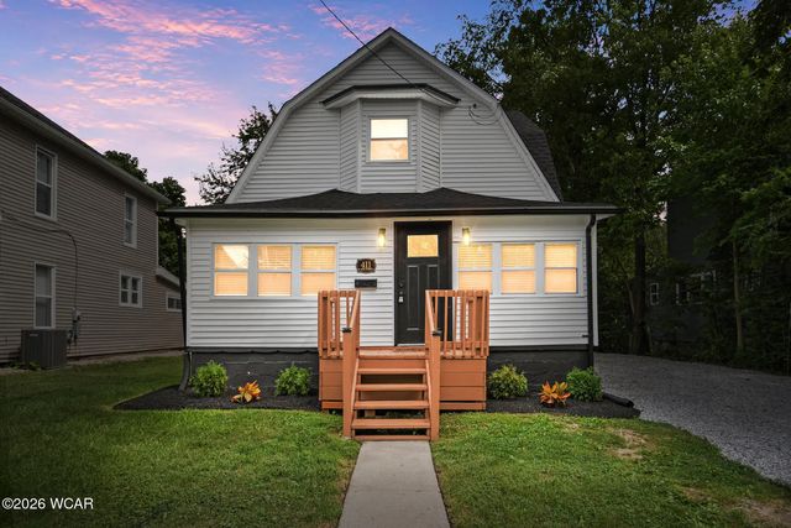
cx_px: 396
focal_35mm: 21
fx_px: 461
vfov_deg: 59.5
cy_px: 264
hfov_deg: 81.2
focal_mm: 14
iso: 100
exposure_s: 1/800
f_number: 4
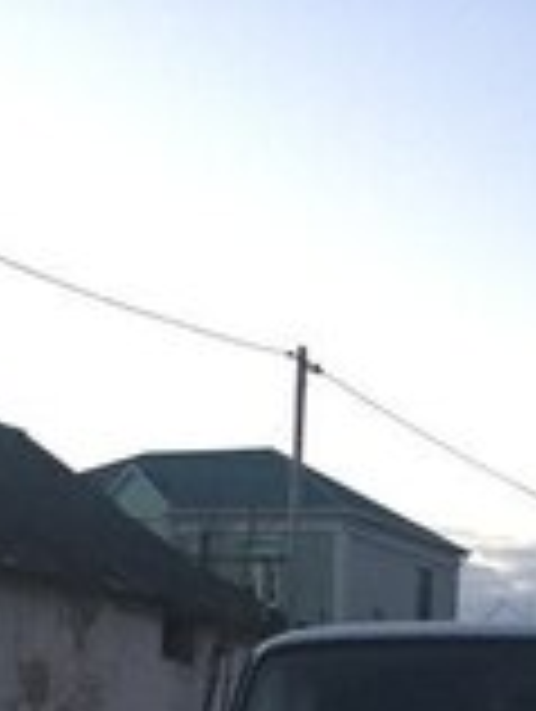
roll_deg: -0.2
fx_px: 1874
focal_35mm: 91
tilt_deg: -8.1
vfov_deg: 18.6
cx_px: 495
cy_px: 1112
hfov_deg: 16.1
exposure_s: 1/33
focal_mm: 4.15
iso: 200
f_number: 2.2
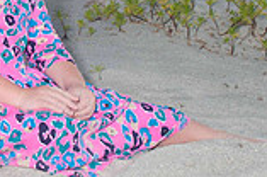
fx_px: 1562
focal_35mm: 211
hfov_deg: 9.4
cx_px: -179
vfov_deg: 6.4
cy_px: -62
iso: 100
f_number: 8
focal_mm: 38
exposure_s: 1/160
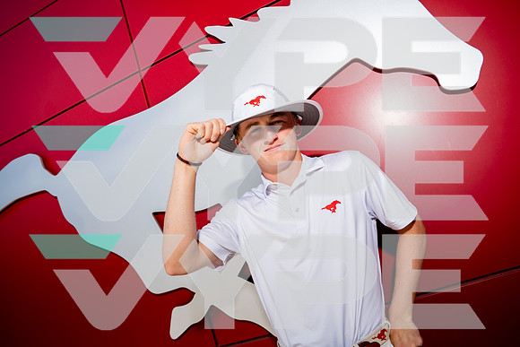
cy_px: 174
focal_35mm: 26
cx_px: 260
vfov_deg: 49.6
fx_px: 376
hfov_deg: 69.4
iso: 200
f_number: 8
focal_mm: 26
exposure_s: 1/250
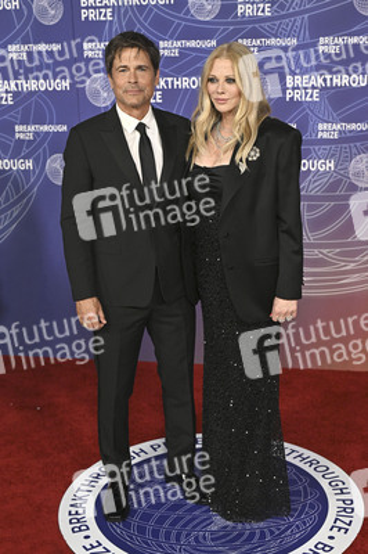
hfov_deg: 30.5
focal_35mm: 44
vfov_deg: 44.5
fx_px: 676
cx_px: 184
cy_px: 277
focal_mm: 44
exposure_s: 1/320
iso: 2000
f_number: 4
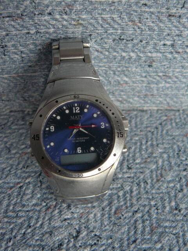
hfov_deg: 39.7
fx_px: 261
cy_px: 126
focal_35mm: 36
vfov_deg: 51.4
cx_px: 94
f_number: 2.8
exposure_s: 1/30
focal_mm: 6
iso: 125
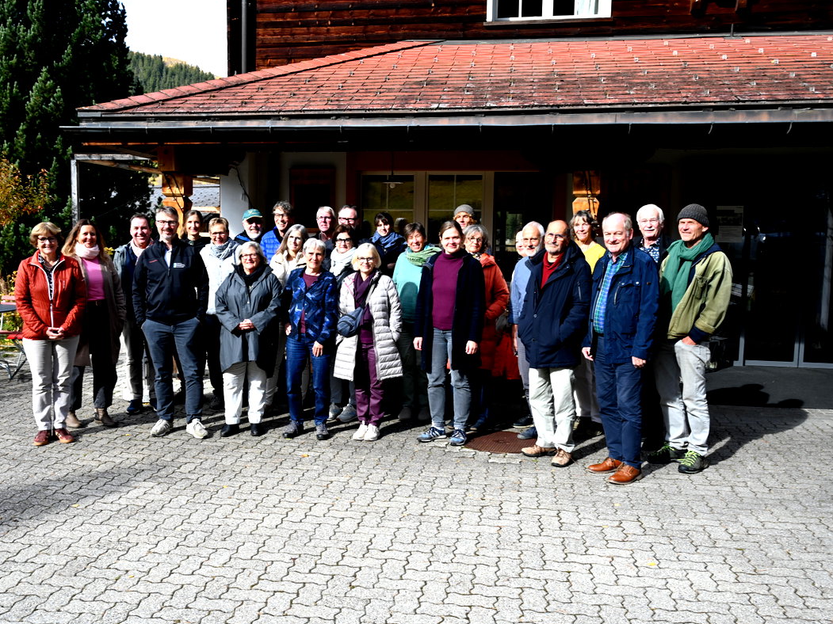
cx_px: 374
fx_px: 818
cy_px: 312
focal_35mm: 34
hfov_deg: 53.9
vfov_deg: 41.8
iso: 200
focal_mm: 31
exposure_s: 1/60
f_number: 13
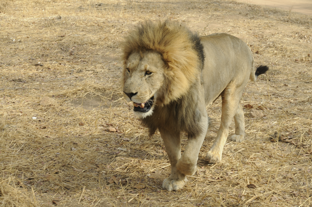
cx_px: 156
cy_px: 104
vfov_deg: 16.5
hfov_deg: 24.6
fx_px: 714
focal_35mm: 82
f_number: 7.1
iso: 200
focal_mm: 55
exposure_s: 1/160
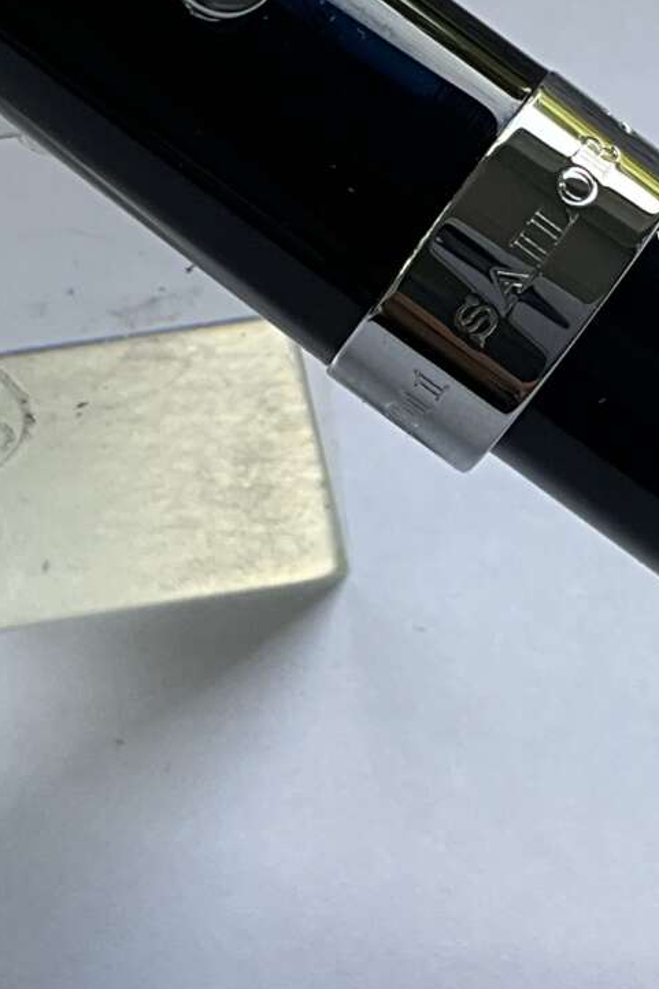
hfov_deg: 12.6
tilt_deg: -55.0
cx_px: 654
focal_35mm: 107
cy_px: 359
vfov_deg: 19.1
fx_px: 2939
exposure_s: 1/122
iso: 25
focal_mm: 3
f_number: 1.8
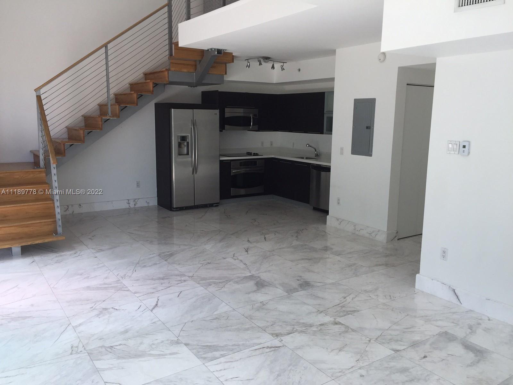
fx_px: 430
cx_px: 256
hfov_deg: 61.7
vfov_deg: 48.2
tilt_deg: -7.9
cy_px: 192
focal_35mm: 29
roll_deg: -0.7
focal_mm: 4.15
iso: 32
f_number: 2.2
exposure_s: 1/269
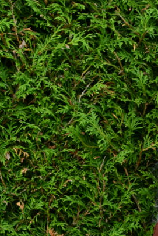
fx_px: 1335
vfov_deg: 9.9
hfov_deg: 6.7
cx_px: 225
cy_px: 307
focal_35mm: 203
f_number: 4.8
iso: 100
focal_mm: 55
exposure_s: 1/125
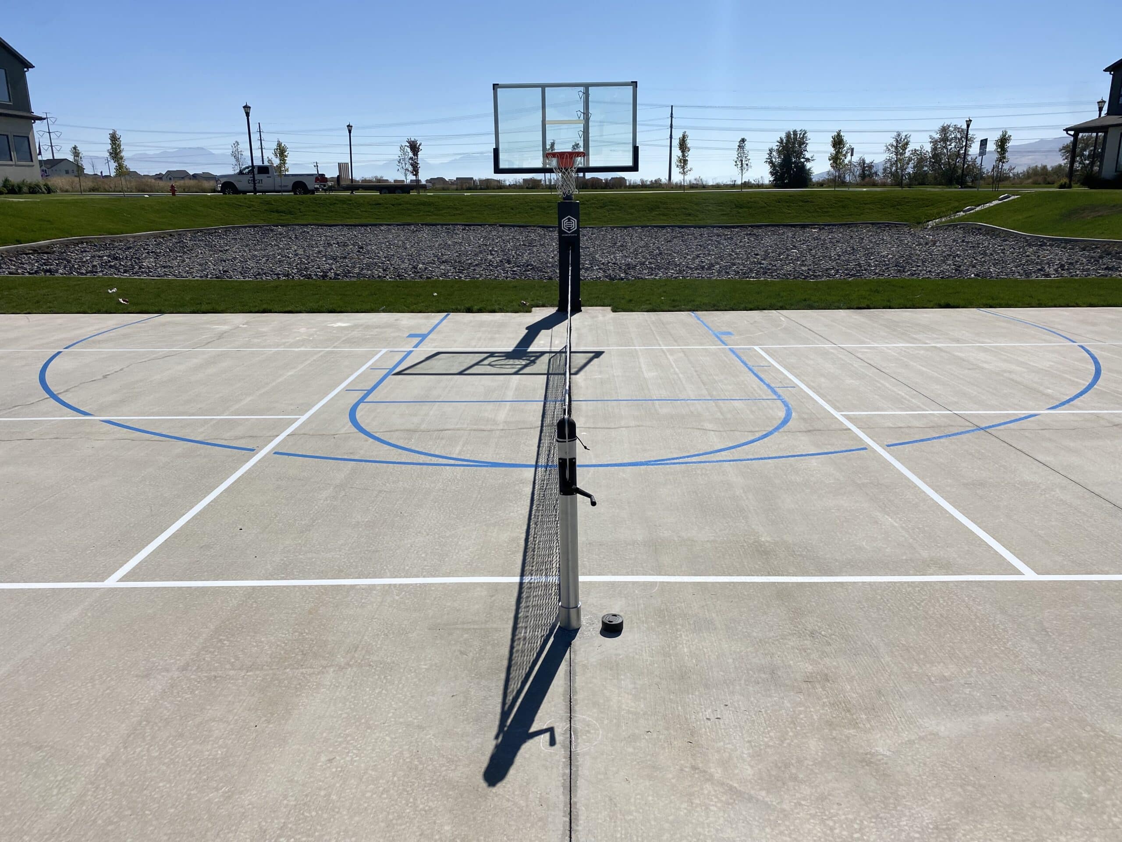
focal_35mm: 26
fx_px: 843
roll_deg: +0.4
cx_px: 561
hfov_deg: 67.3
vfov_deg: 53.1
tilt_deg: -14.2
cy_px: 421
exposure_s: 1/9615
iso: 32
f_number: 1.8
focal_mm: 4.25
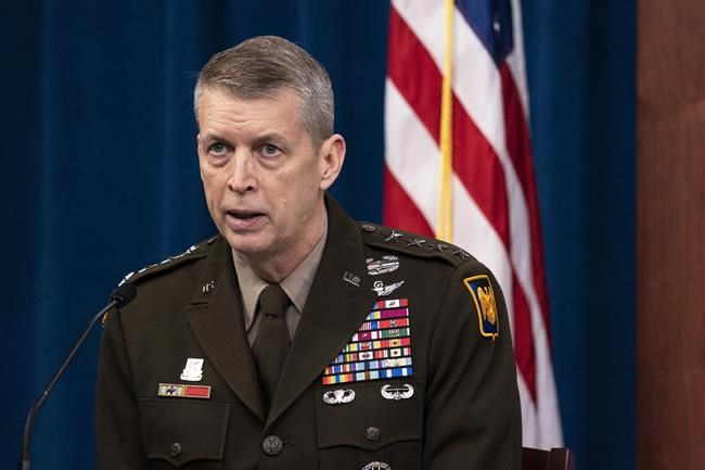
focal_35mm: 352
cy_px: 235
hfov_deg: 5.9
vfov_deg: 3.9
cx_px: 352
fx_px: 6891
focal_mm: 352
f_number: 5.6
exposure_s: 1/400
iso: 5000
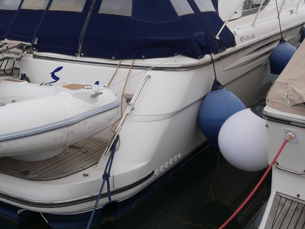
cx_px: 72
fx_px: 414
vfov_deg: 29.6
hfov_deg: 39.2
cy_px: 23
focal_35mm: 47
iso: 200
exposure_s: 1/800
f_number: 4.5
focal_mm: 12
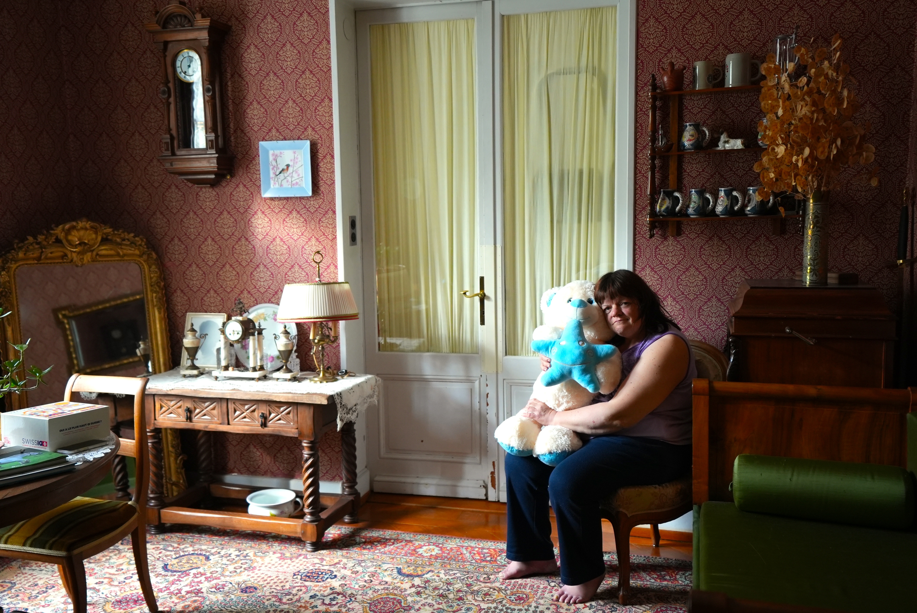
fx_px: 892
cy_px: 306
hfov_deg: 54.4
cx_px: 458
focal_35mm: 35
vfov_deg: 37.9
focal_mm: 35
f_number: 2.8
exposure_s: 1/160
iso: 2500
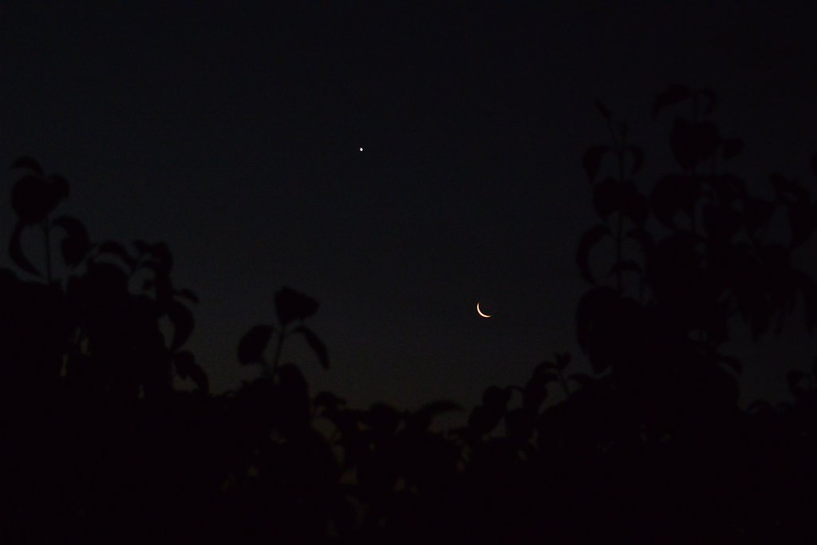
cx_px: 408
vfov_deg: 13.4
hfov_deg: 20.0
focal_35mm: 102
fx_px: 2315
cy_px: 272
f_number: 4.5
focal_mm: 38
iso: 1600
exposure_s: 1/8
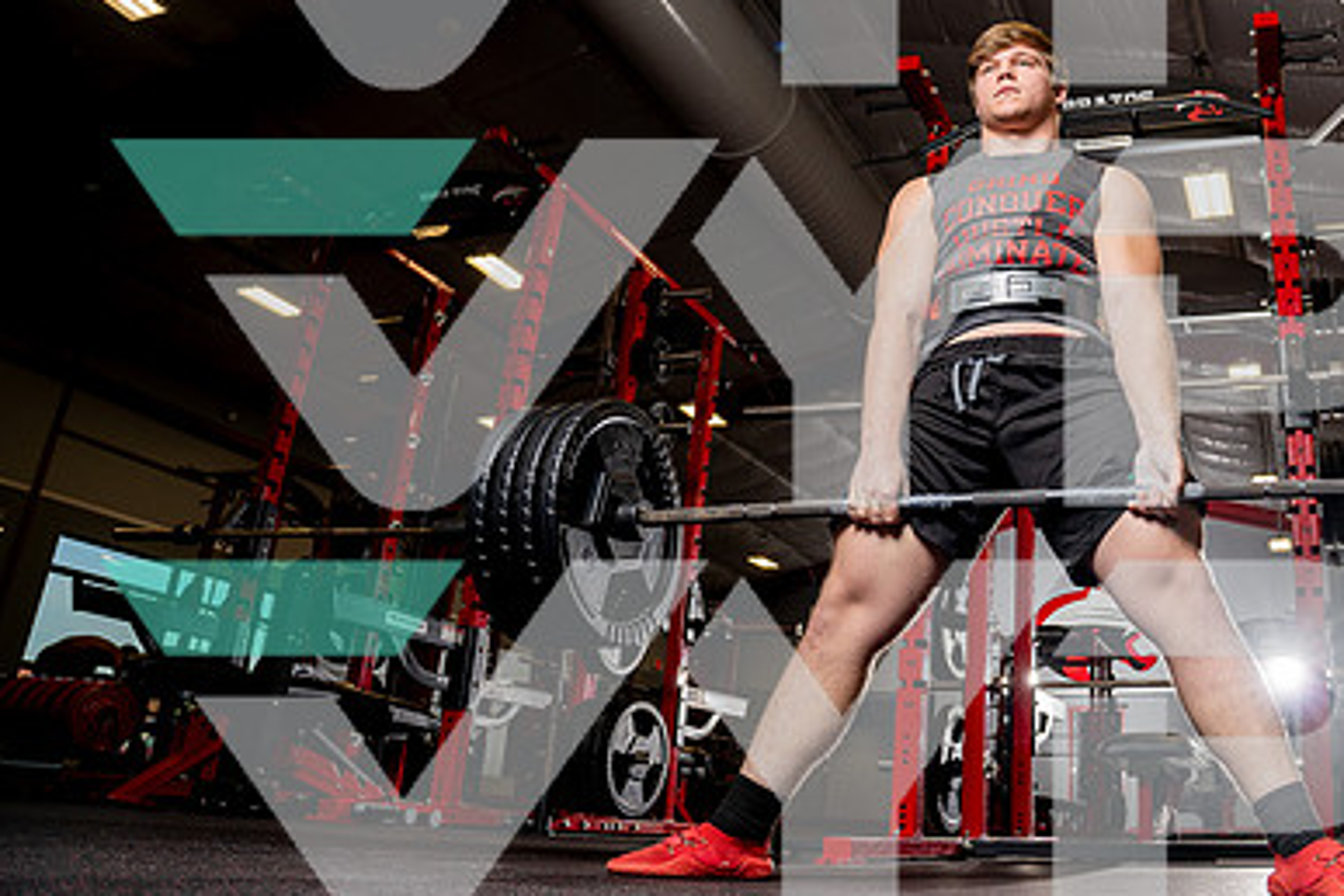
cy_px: 325
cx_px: 997
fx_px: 1120
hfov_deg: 58.9
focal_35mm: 30
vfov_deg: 43.2
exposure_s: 1/250
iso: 100
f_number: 4
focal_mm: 20
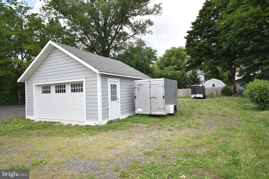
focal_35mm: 21
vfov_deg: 59.5
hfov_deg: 81.2
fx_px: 157
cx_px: 134
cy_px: 90
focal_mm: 14
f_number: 6.3
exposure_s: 1/160
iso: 100
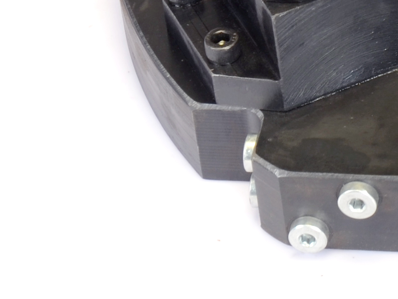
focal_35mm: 283
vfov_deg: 5.1
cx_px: 616
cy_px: -331
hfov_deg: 6.9
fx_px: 3254
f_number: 9
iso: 100
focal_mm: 38
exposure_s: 1/125
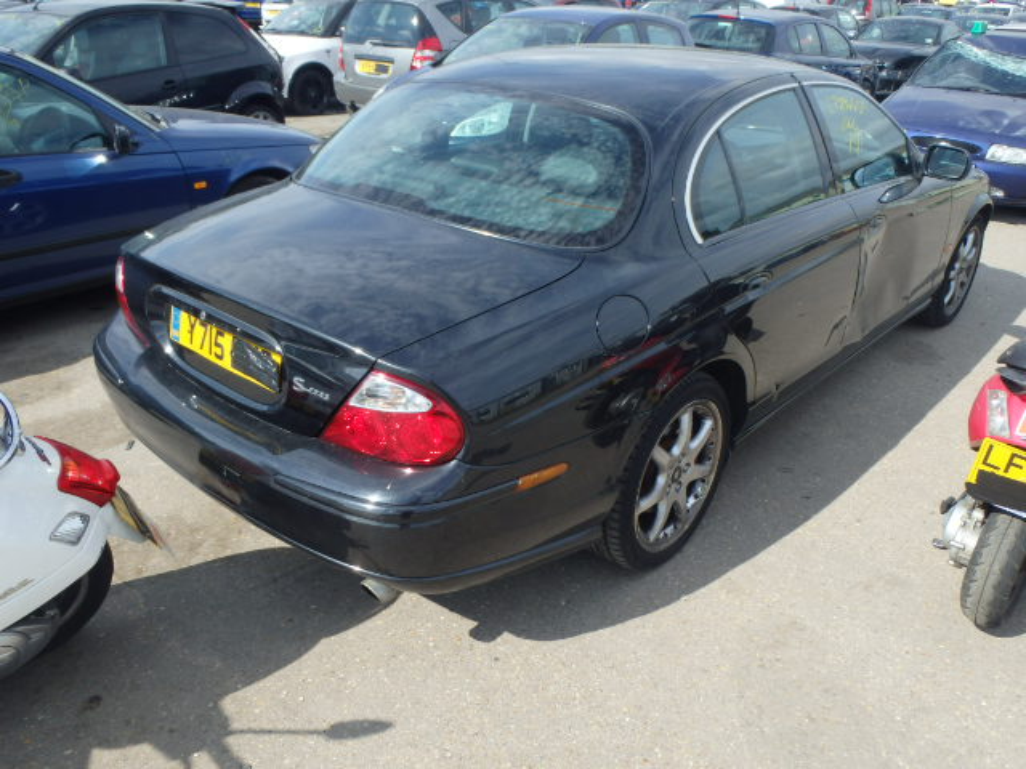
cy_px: 384
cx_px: 513
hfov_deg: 63.4
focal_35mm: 28
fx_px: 830
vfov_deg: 49.7
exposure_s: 1/640
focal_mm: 5
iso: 125
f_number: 3.9
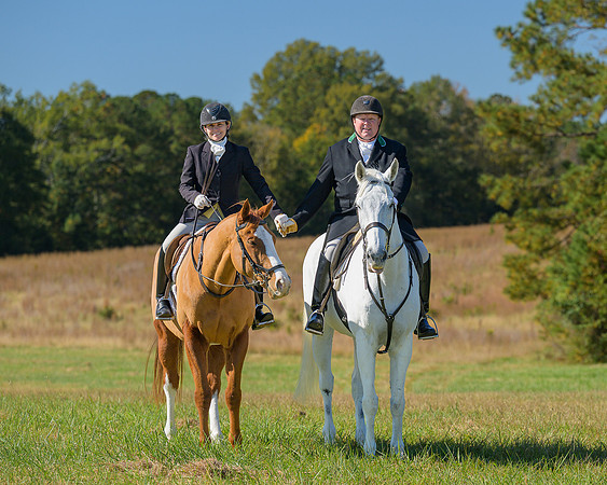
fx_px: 2968
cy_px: 245
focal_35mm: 165
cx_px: 407
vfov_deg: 9.3
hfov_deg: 11.7
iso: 200
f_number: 4
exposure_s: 1/640
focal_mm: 120
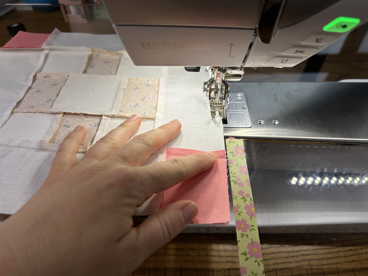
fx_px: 255
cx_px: 184
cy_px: 138
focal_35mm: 24
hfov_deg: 71.6
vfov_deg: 56.8
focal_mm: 6.86
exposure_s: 1/1198
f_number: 1.78
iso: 80
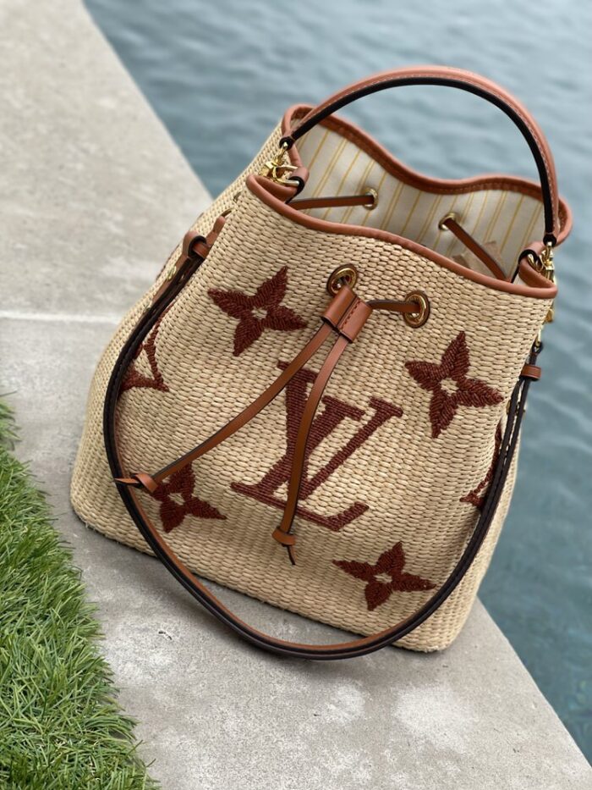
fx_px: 1459
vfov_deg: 30.3
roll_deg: -22.9
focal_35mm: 64
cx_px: 296
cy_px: 395
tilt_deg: -31.0
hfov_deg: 22.9
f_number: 2.2
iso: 25
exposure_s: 1/121
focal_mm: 7.5
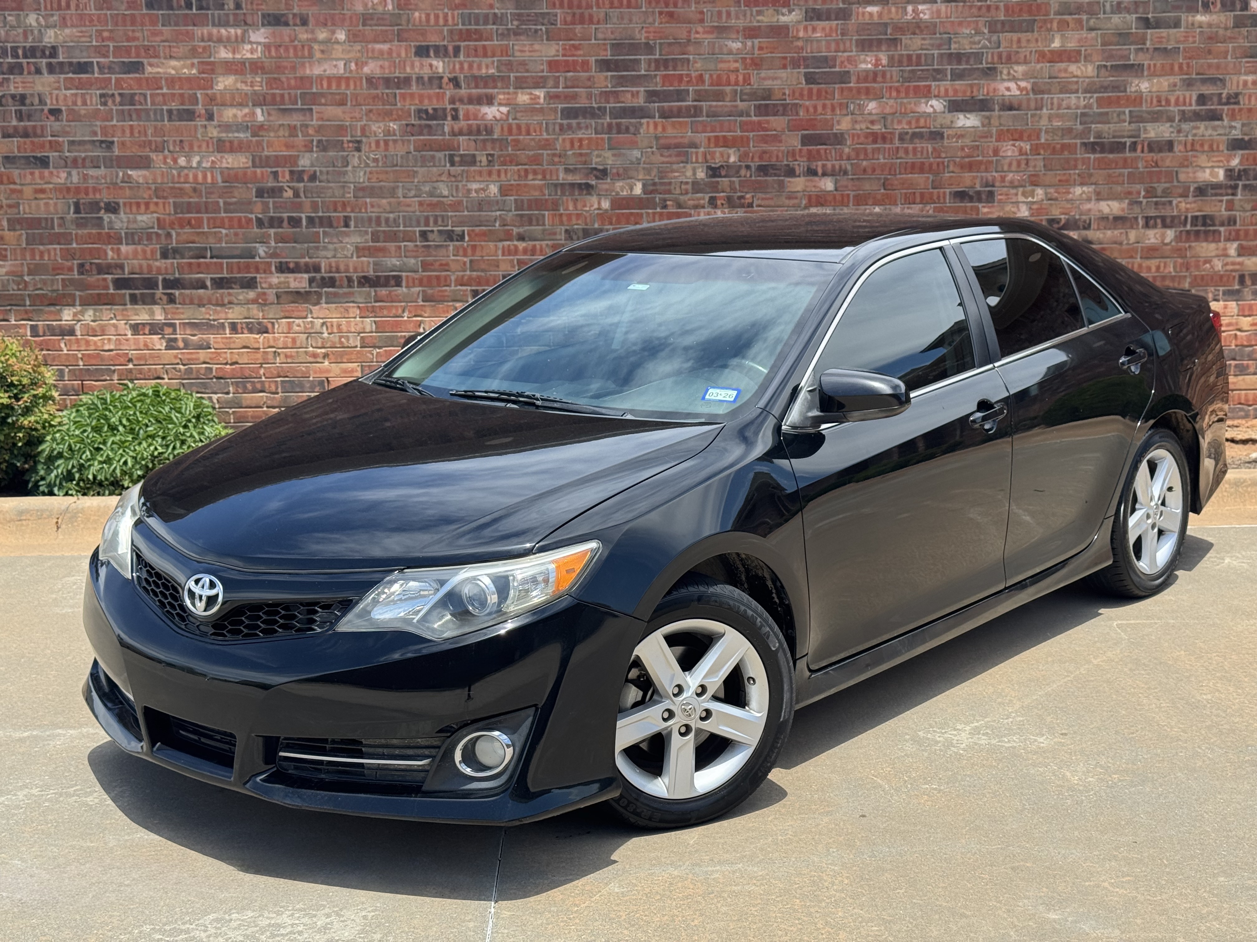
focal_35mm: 48
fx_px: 1743
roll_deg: +0.3
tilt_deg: -9.4
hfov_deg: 39.7
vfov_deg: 30.3
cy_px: 471
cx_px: 628
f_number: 1.78
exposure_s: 1/2331
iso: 64
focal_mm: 6.76
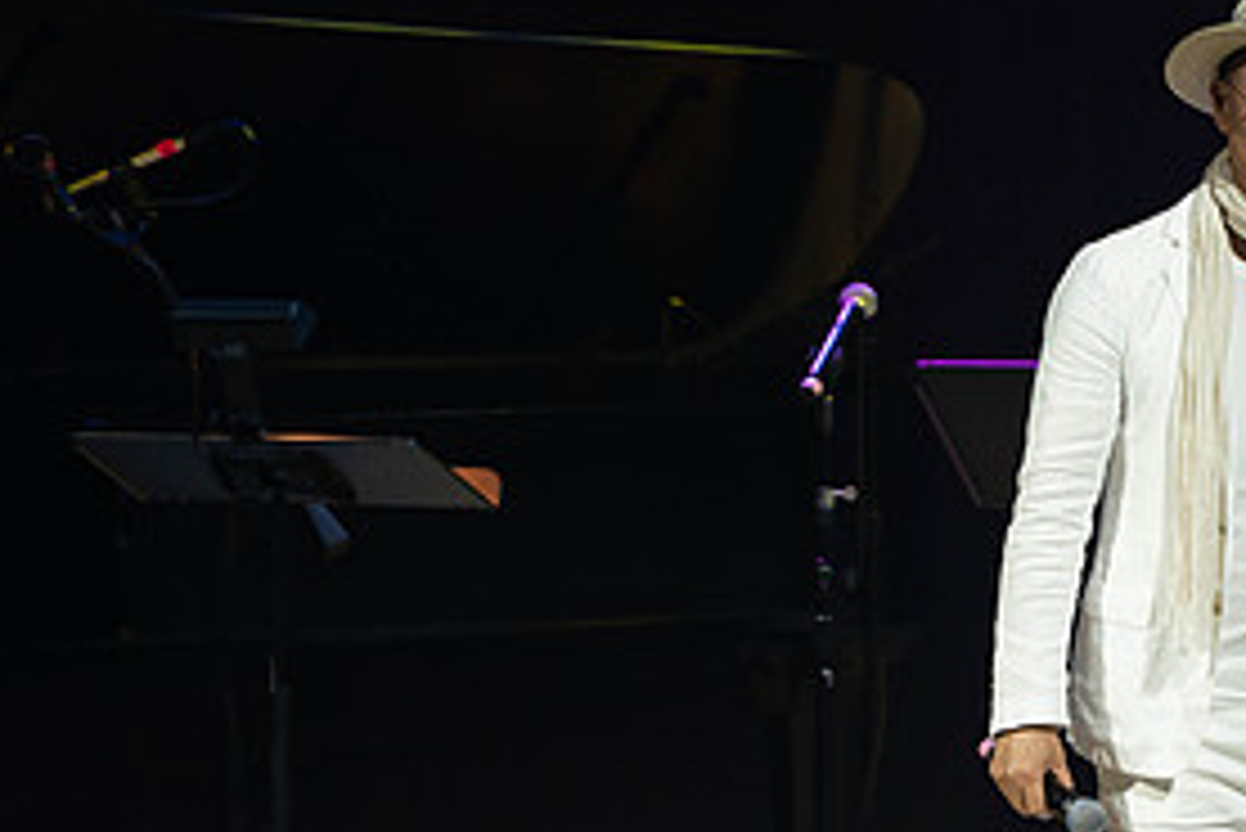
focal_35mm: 666
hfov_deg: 3.1
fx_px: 23062
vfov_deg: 2.1
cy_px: 735
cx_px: 1174
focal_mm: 318
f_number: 5.6
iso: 2500
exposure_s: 1/100
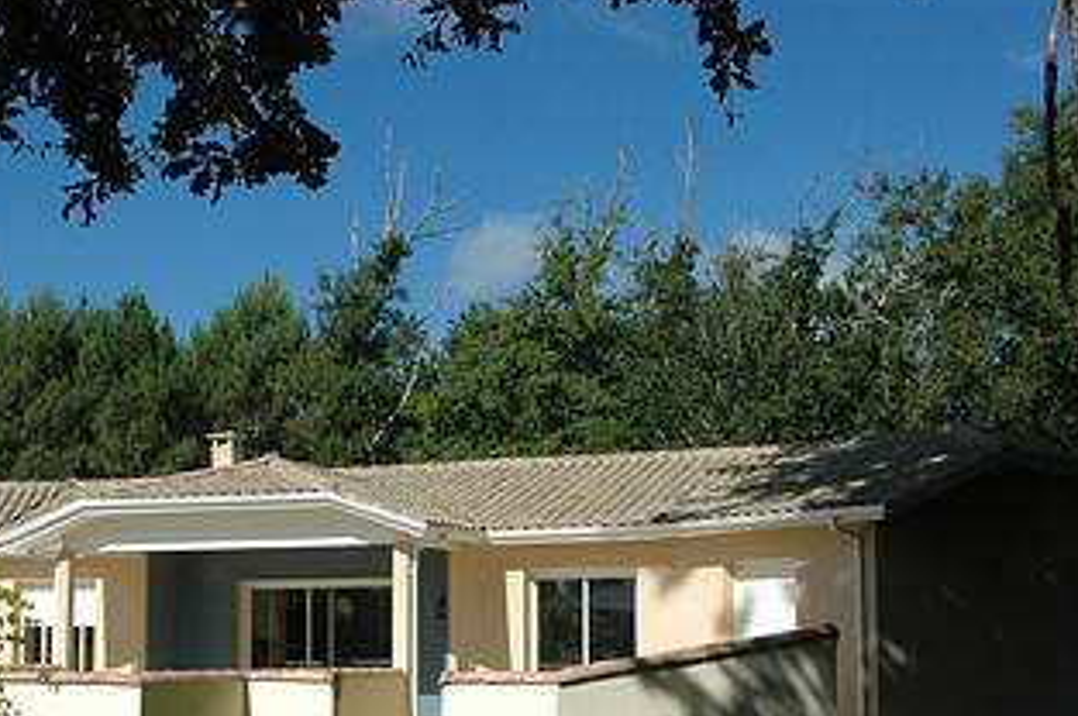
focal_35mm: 50
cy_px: 478
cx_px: 403
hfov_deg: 39.4
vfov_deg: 26.8
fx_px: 1496
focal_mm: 18
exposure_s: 1/500
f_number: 11
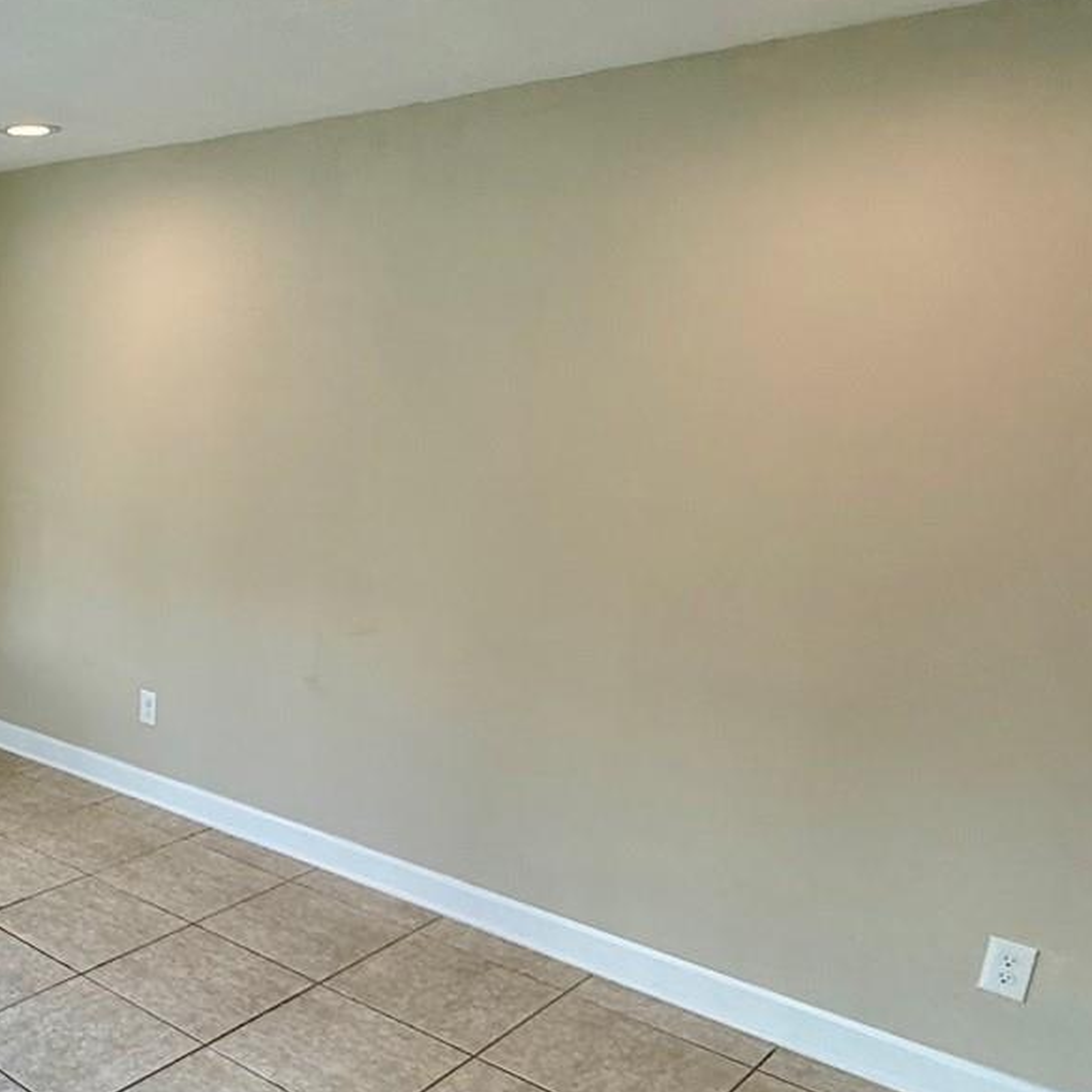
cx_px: 23
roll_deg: +0.1
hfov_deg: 42.5
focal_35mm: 34
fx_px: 1213
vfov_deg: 47.9
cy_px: 692
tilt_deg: -16.2
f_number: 2.2
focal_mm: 2.22
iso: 80
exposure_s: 1/120
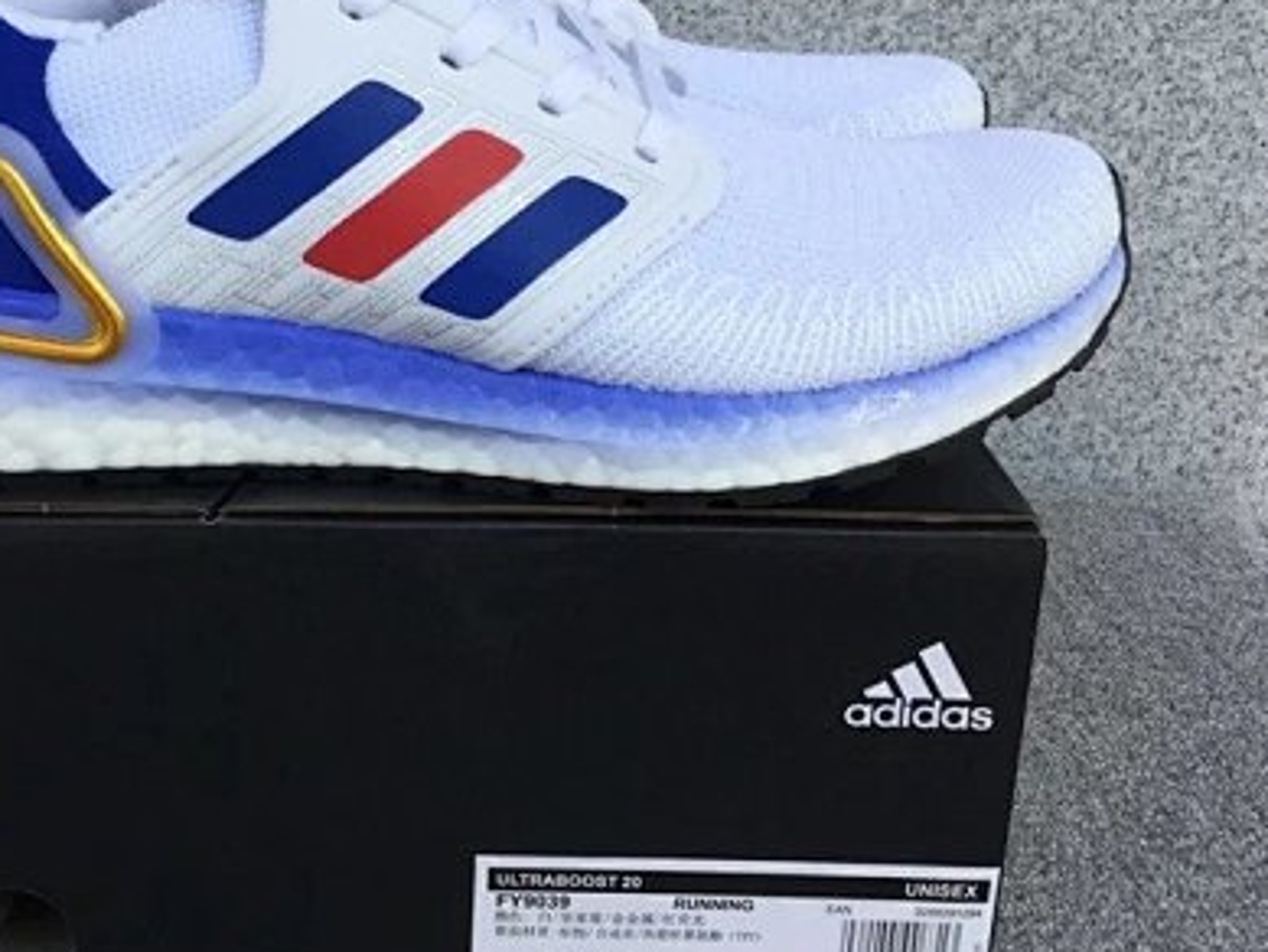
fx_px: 1869
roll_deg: -1.1
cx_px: 430
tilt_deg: -18.2
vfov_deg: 28.4
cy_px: 320
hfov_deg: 37.1
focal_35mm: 51
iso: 25
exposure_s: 1/599
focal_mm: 3.3
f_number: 2.4
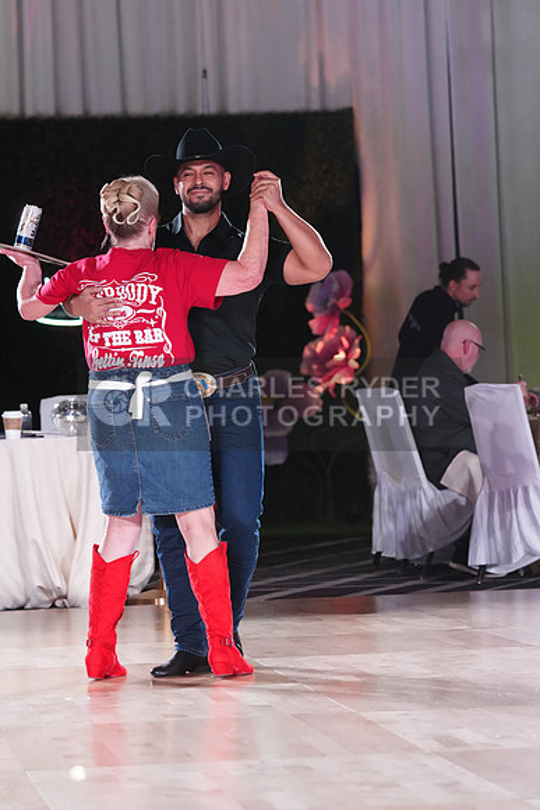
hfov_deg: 10.6
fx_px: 2923
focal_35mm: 130
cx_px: 270
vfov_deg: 15.8
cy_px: 405
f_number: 4
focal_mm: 130
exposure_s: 1/400
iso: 3200
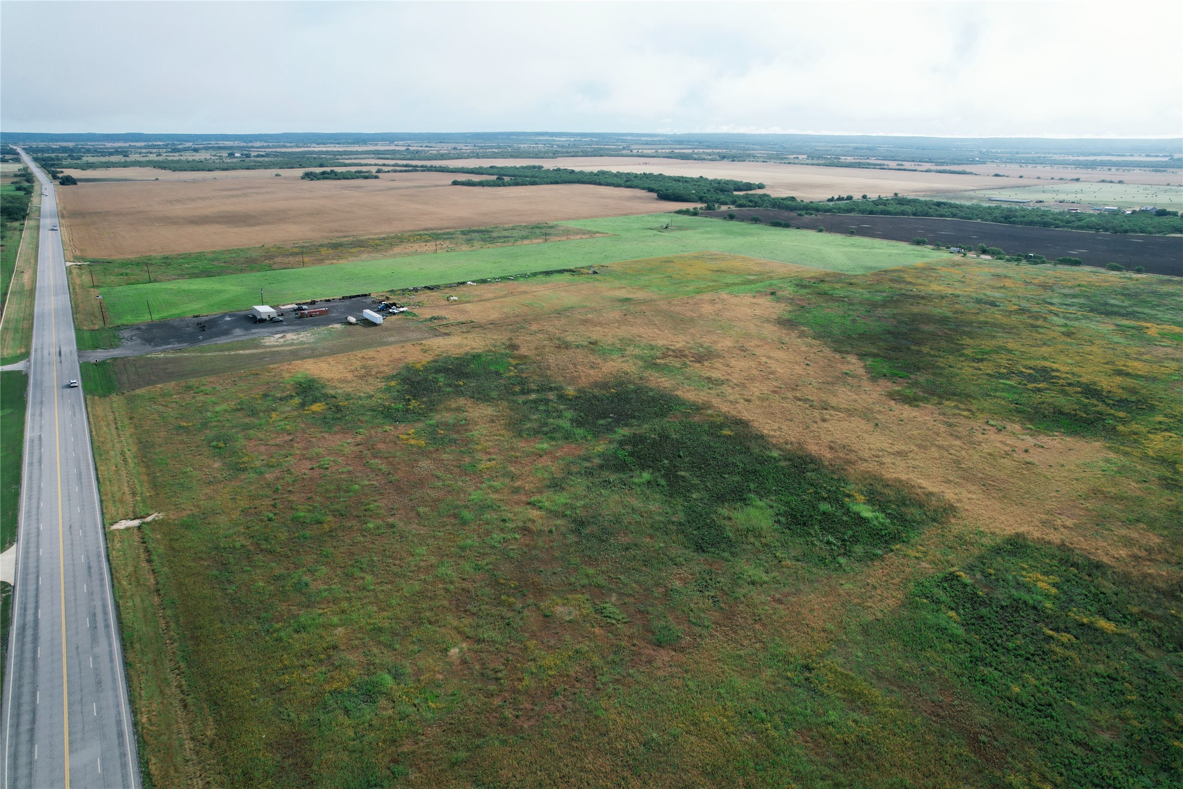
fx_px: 723
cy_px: 394
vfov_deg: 57.2
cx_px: 592
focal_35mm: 22
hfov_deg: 78.6
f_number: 2.8
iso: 150
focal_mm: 8.38
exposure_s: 1/2500
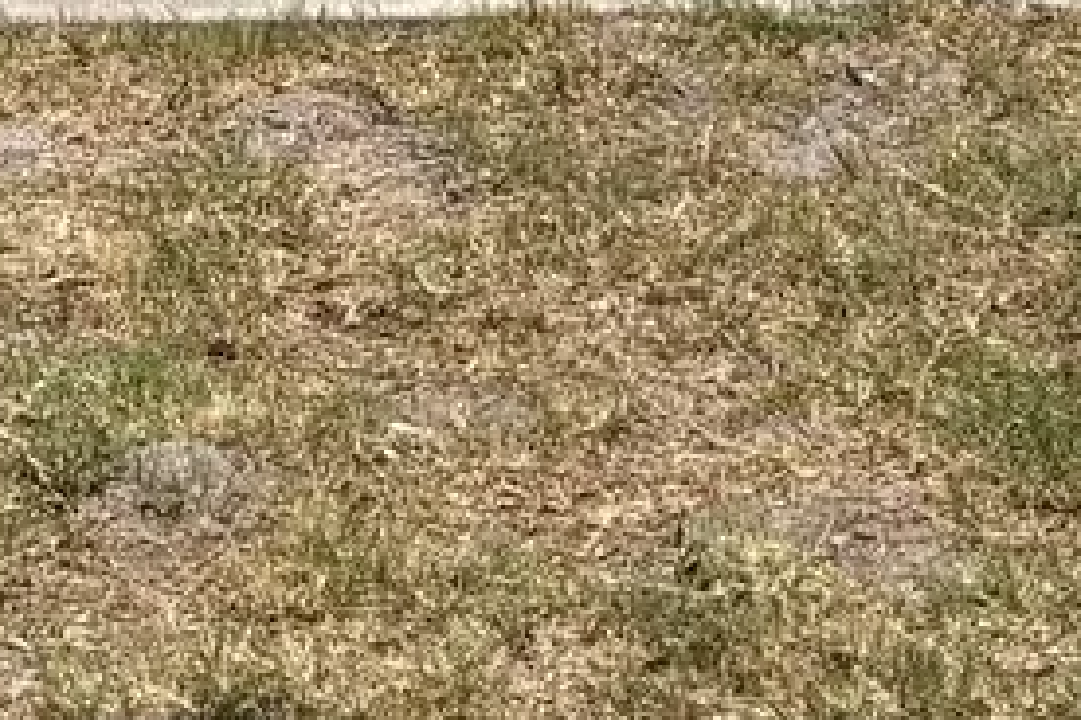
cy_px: -1264
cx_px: -372
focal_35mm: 157
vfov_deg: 7.8
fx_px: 4714
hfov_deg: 12.6
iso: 50
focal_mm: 5.96
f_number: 1.6
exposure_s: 1/4608
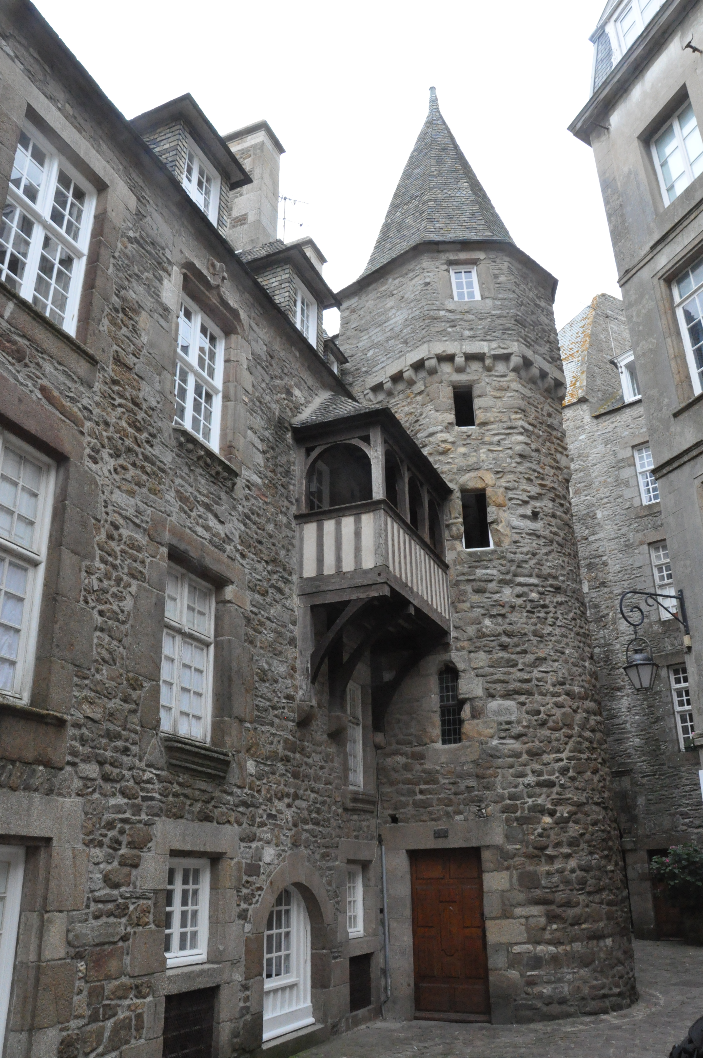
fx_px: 793
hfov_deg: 47.8
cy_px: 529
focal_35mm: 27
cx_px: 352
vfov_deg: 67.4
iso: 3200
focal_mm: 18
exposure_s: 1/250
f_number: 16
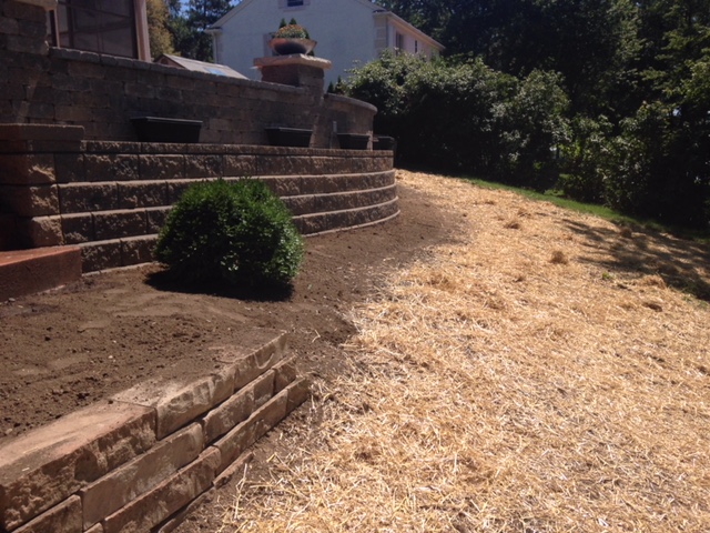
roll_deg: +3.6
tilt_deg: -8.2
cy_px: 266
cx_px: 355
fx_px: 677
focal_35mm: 33
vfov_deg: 42.9
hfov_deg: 55.4
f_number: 2.4
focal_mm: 4.12
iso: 50
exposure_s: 1/1748
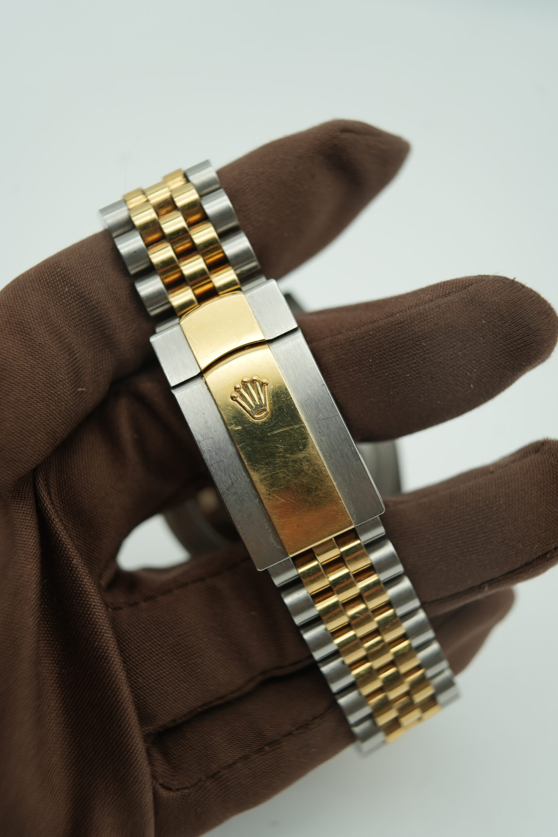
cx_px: 279
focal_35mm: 35
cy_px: 418
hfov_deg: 37.9
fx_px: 814
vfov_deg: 54.4
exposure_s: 1/250
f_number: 5
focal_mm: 35
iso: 400
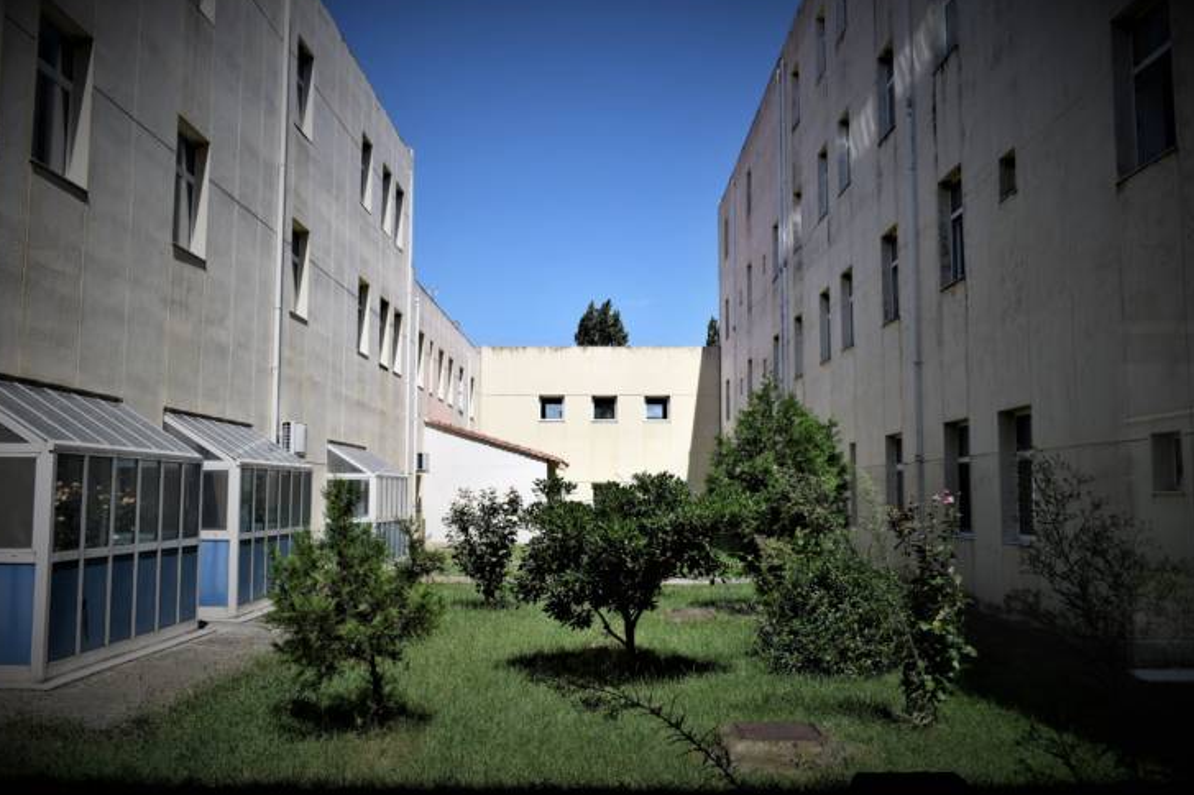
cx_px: 595
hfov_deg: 58.0
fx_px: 1078
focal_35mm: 33
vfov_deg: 40.5
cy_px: 389
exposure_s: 1/250
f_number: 8
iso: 100
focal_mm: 21
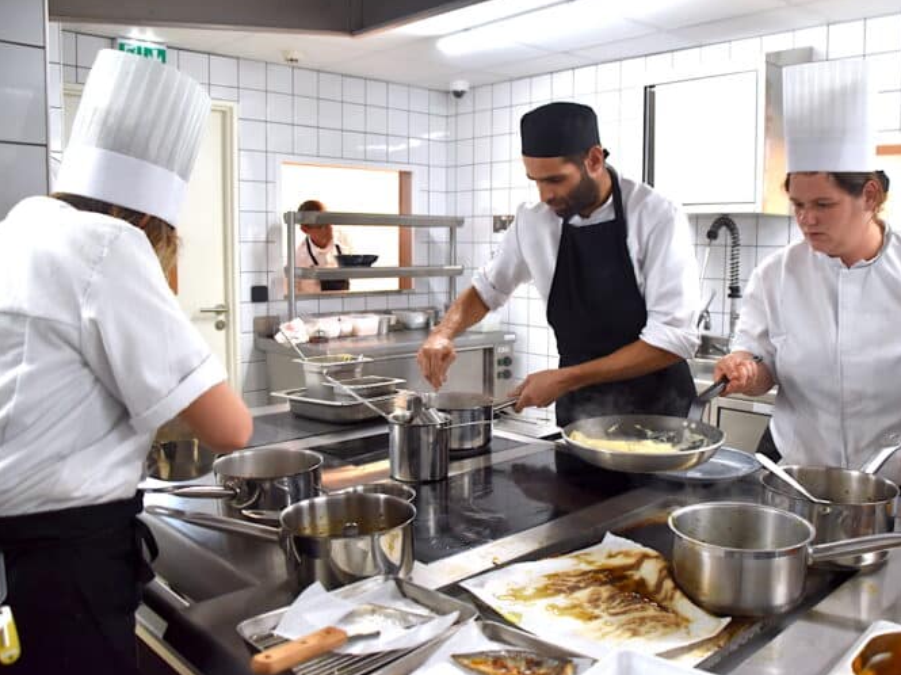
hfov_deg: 59.7
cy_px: 332
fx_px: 780
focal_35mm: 30
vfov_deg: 46.8
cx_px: 515
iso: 800
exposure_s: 1/200
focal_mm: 18
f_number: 3.5
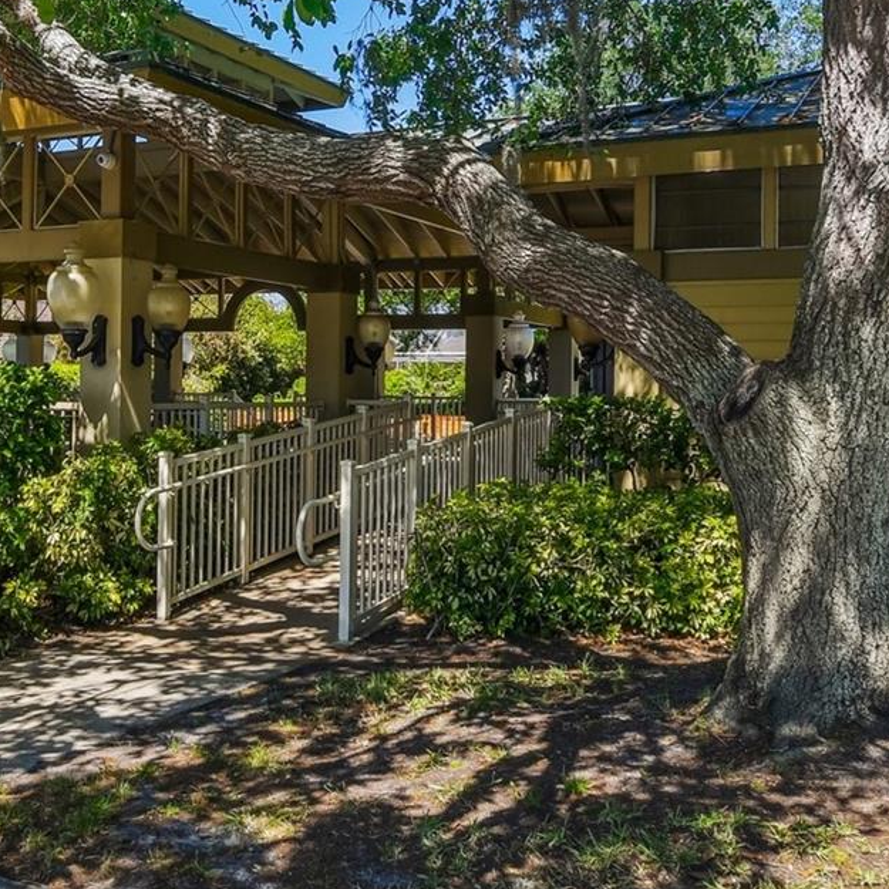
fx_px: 1075
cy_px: 149
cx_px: 337
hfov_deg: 44.6
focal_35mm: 37
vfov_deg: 42.4
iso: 100
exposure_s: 1/200
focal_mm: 11.5
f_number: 7.1
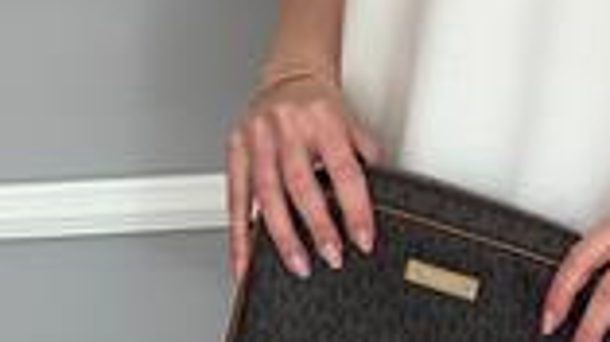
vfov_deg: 6.9
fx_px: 2796
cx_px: 602
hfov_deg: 12.3
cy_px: -86
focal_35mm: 173
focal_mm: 6.76
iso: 80
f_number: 1.78
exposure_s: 1/121
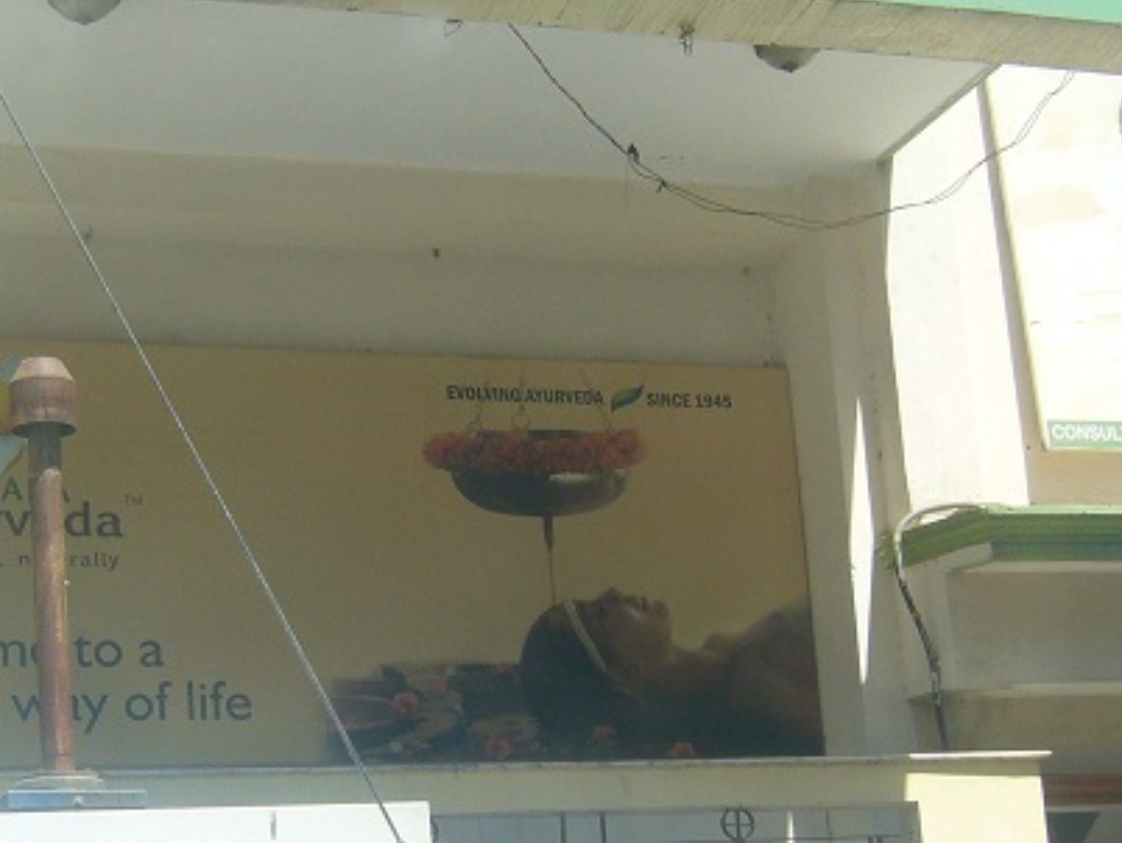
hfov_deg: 25.0
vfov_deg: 18.9
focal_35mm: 78
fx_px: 2530
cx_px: 449
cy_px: 530
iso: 80
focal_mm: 6
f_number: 5.7
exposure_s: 1/160
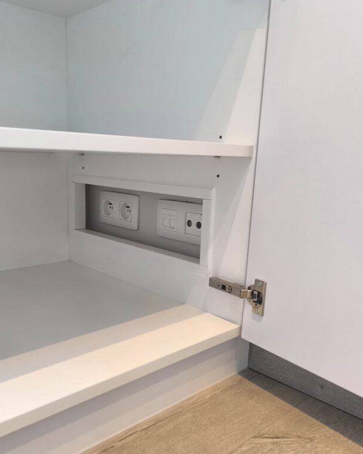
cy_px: 251
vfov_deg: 58.6
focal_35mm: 30
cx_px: 144
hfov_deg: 48.2
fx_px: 403
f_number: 1.65
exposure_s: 1/50
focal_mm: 6.14
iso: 800
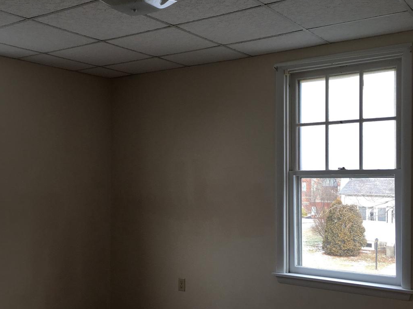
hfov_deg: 45.6
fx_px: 489
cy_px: 182
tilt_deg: -1.6
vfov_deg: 35.0
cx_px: 173
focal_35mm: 41
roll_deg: +1.2
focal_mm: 4.15
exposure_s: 1/120
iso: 32
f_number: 2.2
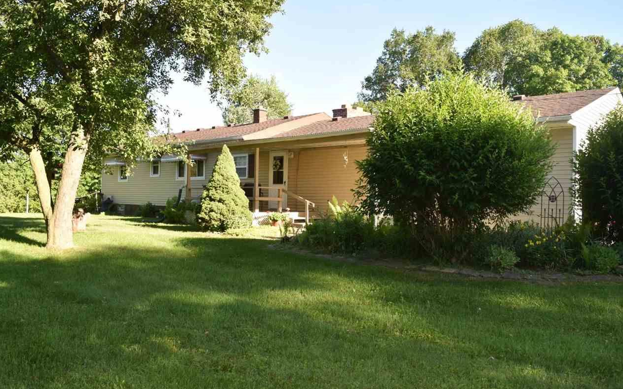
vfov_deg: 40.6
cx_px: 308
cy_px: 208
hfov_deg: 61.2
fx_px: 526
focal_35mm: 31
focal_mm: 20
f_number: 5.6
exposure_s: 1/125
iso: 100
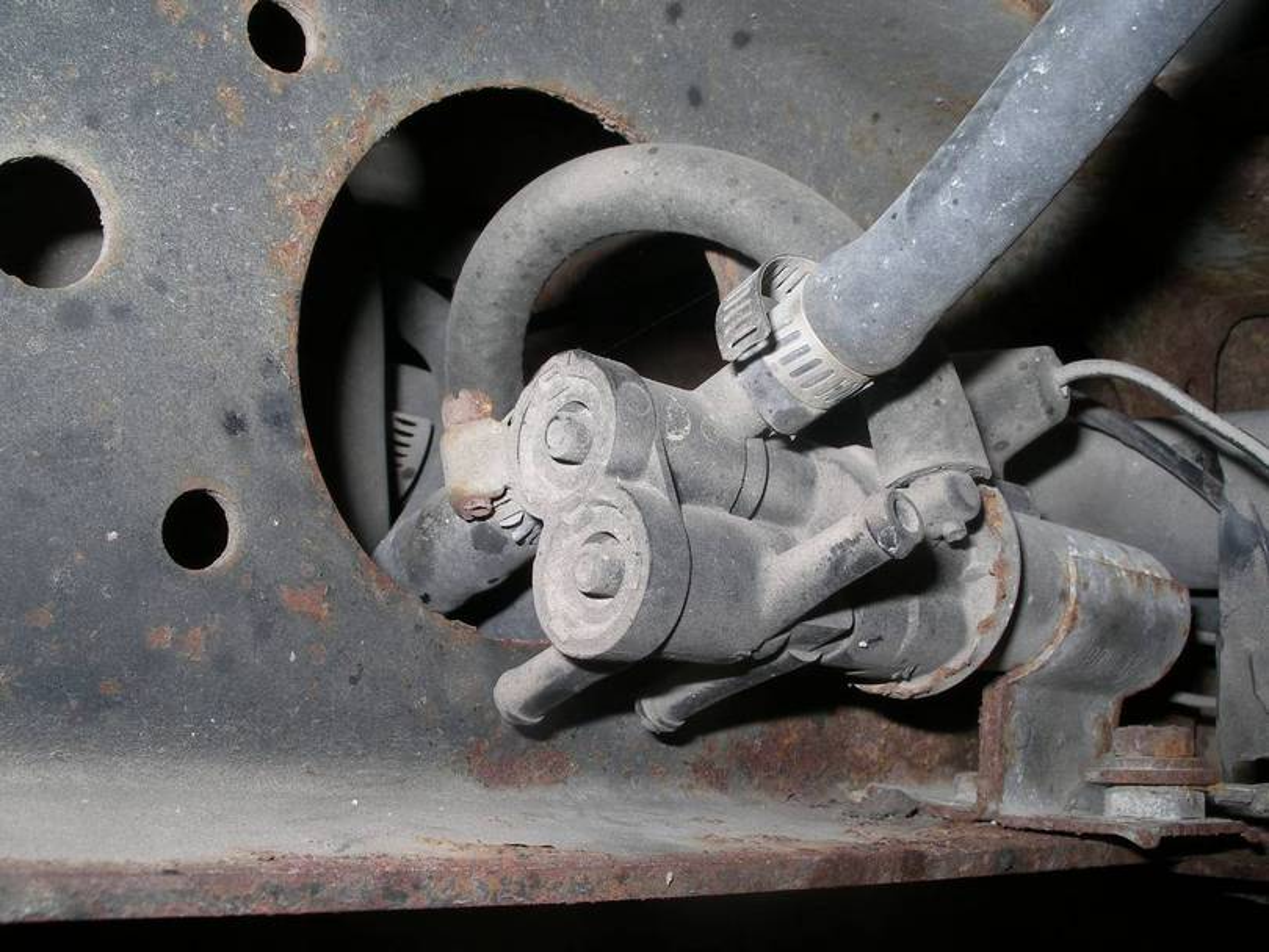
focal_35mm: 37
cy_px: 476
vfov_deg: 38.7
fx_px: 1357
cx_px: 634
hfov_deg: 50.1
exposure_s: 1/40
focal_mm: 7.8
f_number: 7.8
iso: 80
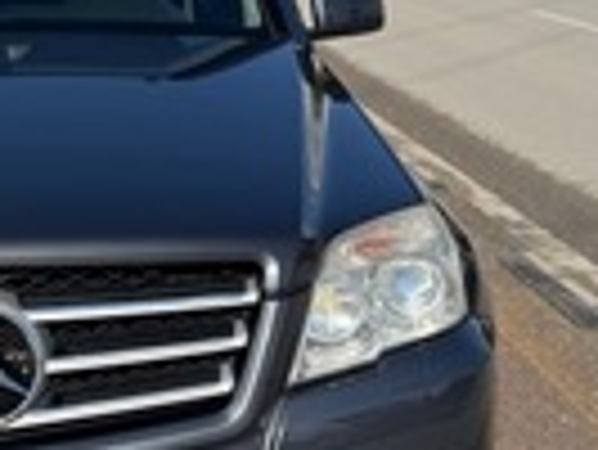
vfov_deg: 22.5
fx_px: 1124
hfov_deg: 27.8
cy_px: 144
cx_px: -18
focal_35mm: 65
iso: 80
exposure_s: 1/4310
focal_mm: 6.76
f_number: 1.78
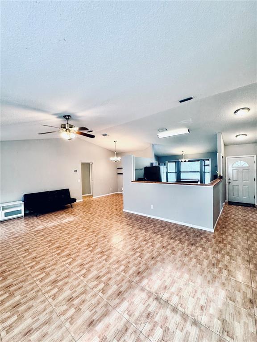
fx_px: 139
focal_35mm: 14
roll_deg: +1.4
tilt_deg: -1.1
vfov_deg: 102.1
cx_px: 128
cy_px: 171
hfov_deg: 85.7
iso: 250
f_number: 2.2
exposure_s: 1/120
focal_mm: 2.22
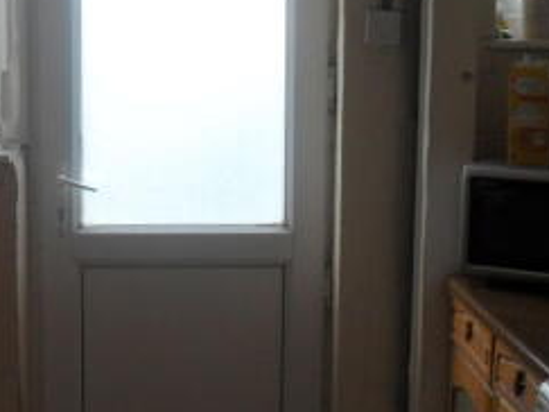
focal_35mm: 84
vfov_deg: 17.5
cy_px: 243
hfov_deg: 23.2
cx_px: 173
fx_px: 1332
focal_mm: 6.2
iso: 100
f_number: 2.8
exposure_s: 1/90
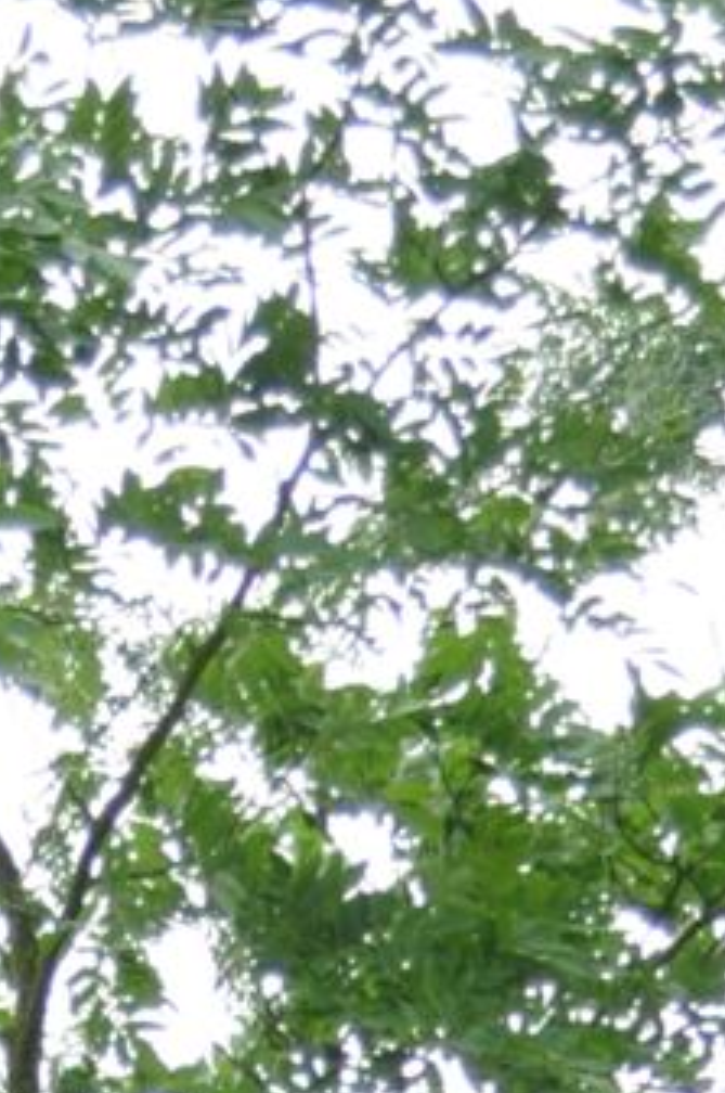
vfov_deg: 5.9
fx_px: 9787
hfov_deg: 4.2
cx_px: -128
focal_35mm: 323
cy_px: 3375
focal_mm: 34
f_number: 6.3
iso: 200
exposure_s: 1/125
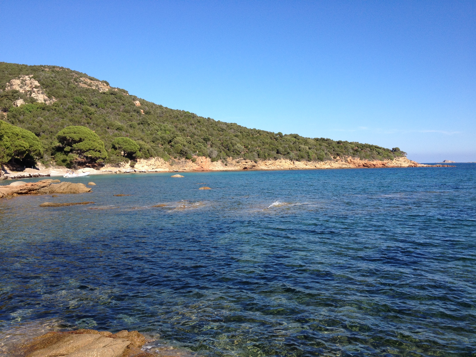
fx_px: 481
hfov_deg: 52.6
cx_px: 238
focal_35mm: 35
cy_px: 178
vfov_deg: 40.7
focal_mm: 4.28
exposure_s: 1/1284
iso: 64
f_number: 2.4
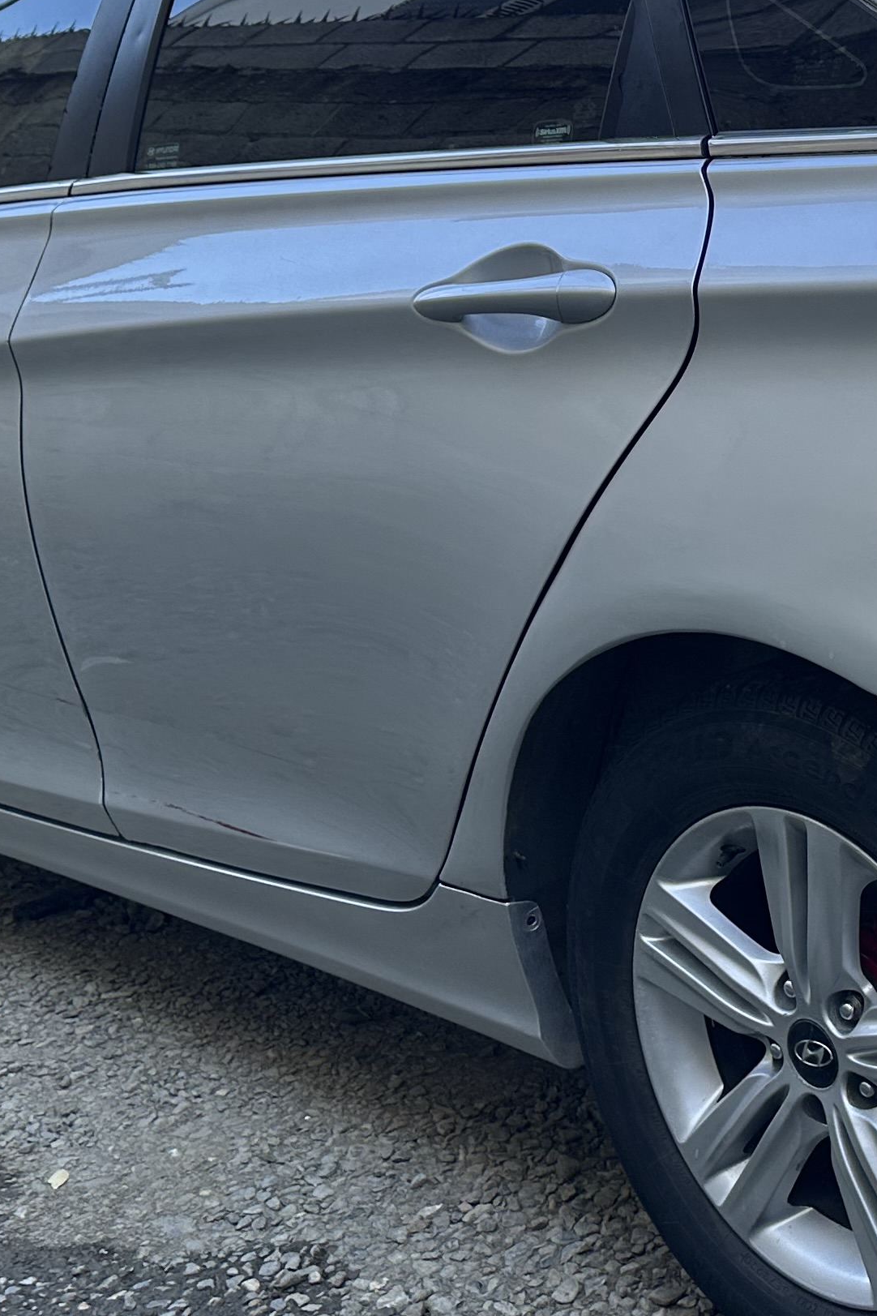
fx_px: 2265
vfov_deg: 32.4
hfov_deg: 20.8
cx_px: 978
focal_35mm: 62
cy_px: 609
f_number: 1.78
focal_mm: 6.86
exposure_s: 1/406
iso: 80
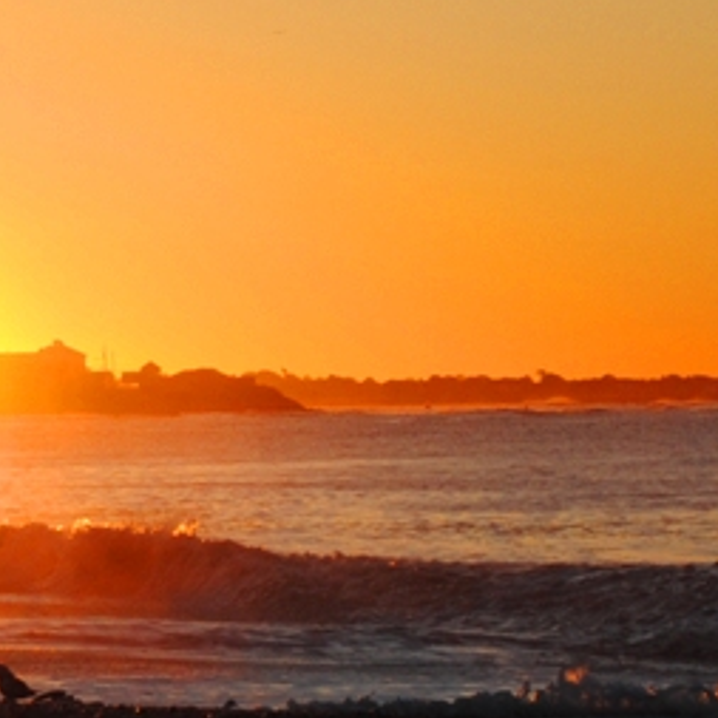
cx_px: -326
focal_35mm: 323
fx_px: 7579
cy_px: 270
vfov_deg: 5.4
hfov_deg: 5.4
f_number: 5.6
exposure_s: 1/640
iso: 200
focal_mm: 55
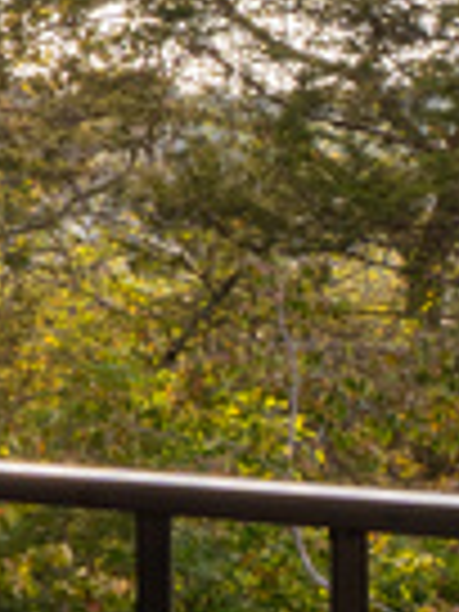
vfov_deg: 16.5
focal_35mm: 119
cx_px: -2115
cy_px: 162
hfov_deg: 5.6
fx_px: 2104
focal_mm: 14
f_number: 16
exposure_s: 1/60
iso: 250
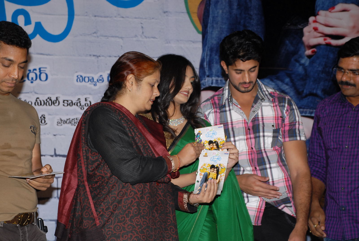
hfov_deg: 20.6
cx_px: 180
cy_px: 120
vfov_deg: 13.9
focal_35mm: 99
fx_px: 989
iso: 400
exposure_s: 1/100
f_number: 5.6
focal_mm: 66
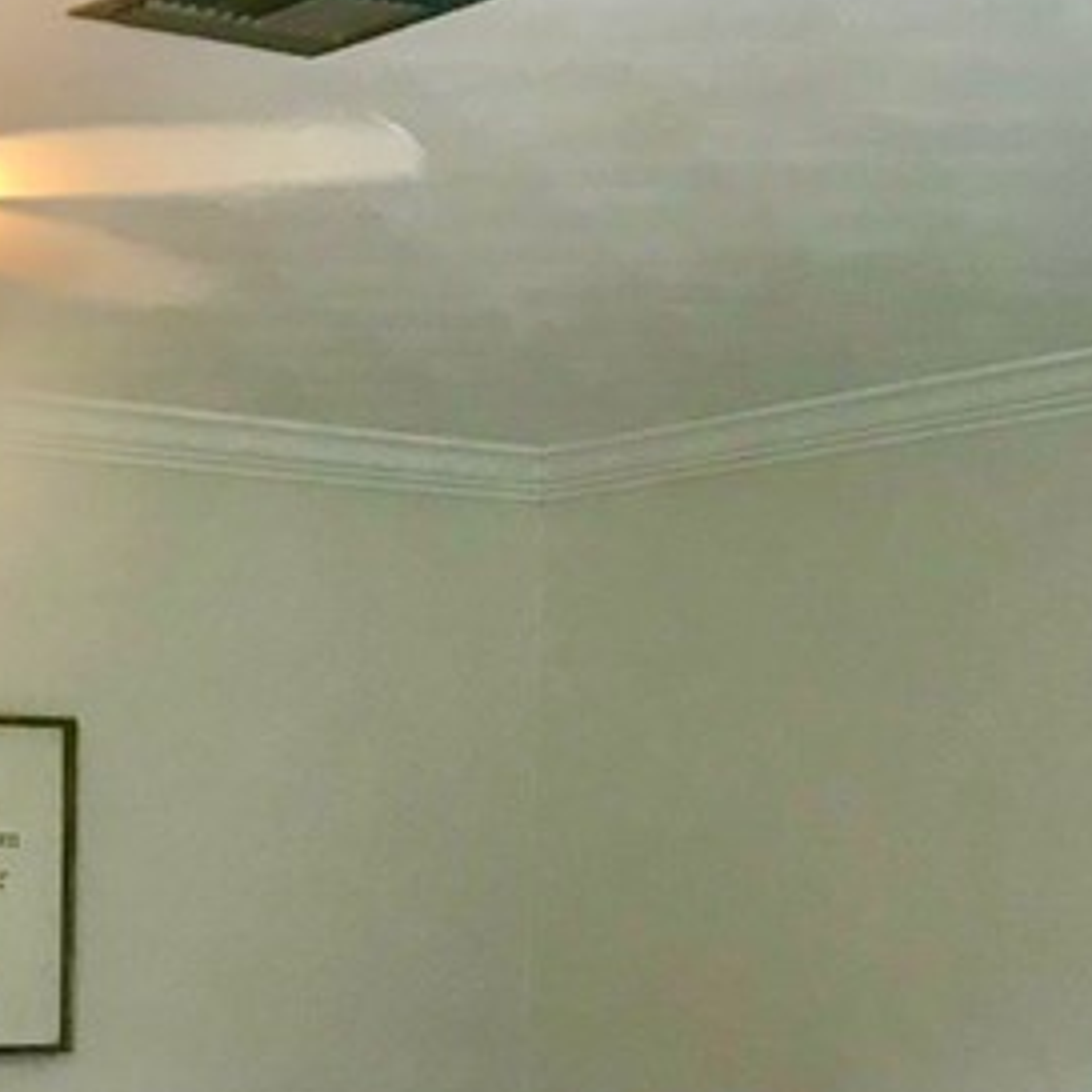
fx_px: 3319
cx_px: -252
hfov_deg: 17.7
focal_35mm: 93
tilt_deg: -4.1
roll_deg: -0.1
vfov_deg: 17.8
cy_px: 1280
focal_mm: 3.99
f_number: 1.8
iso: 25
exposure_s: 1/30
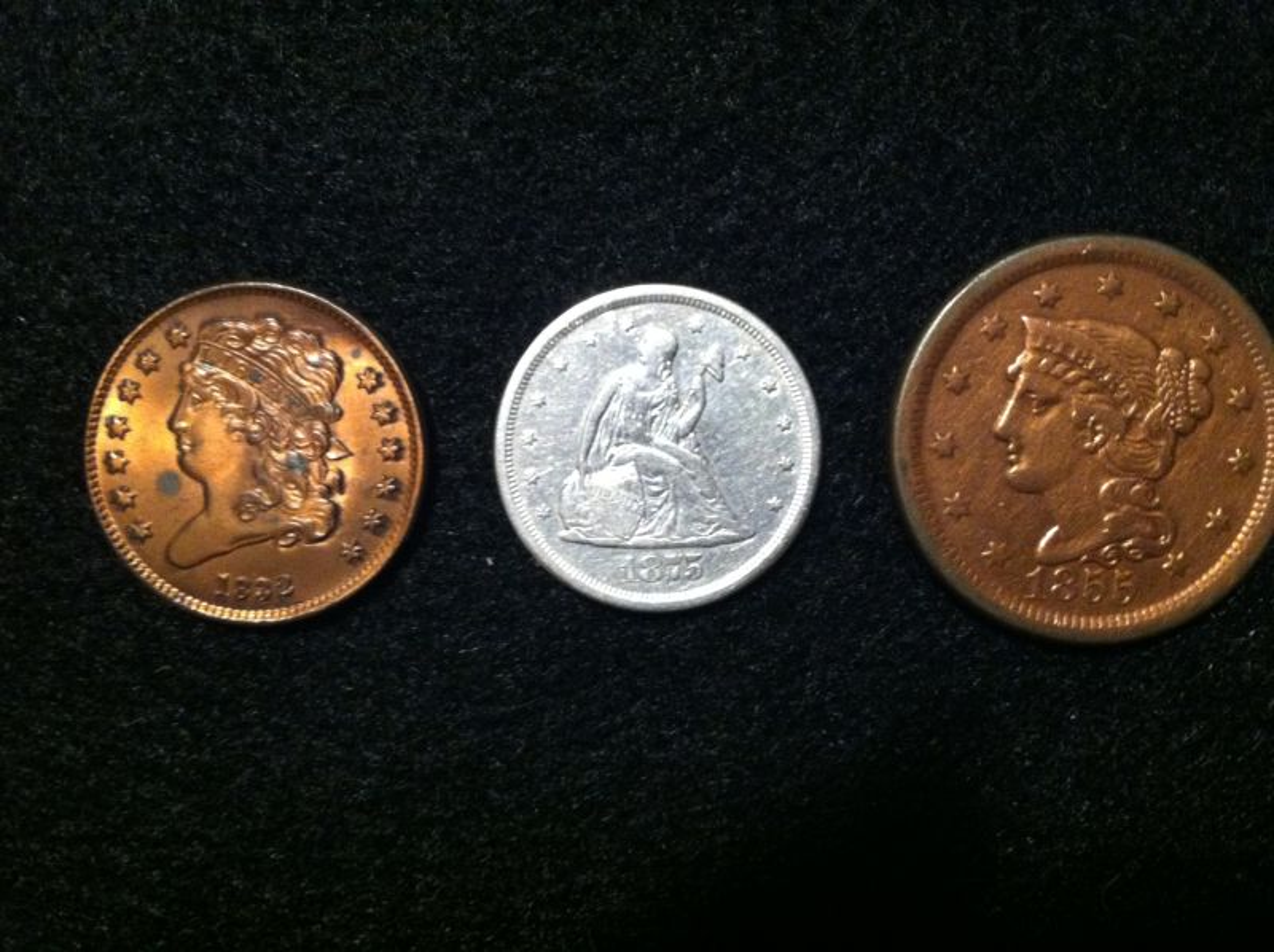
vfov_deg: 40.6
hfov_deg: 52.7
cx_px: 637
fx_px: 1287
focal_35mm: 35
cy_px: 476
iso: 640
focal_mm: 3.85
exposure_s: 1/15
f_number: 2.8
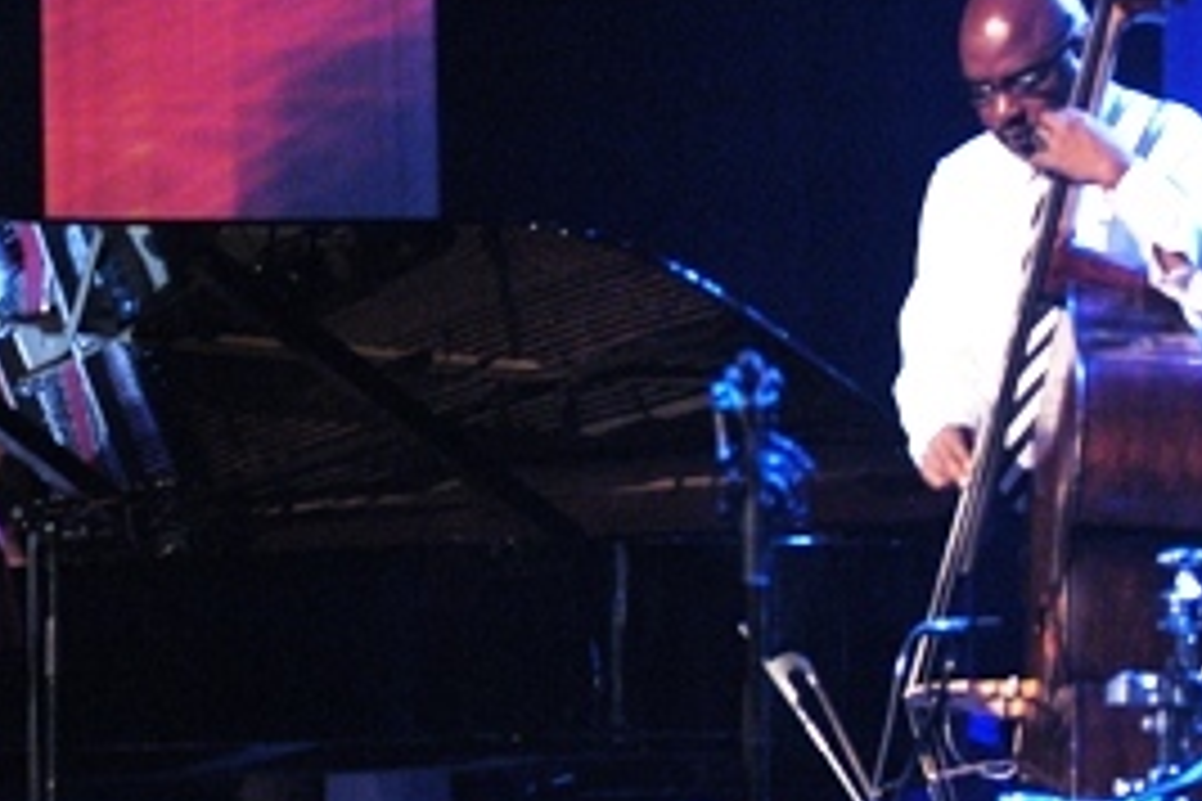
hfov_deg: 10.2
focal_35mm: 201
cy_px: 387
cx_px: 356
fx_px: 6711
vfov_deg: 6.8
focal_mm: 80
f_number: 2.8
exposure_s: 1/60
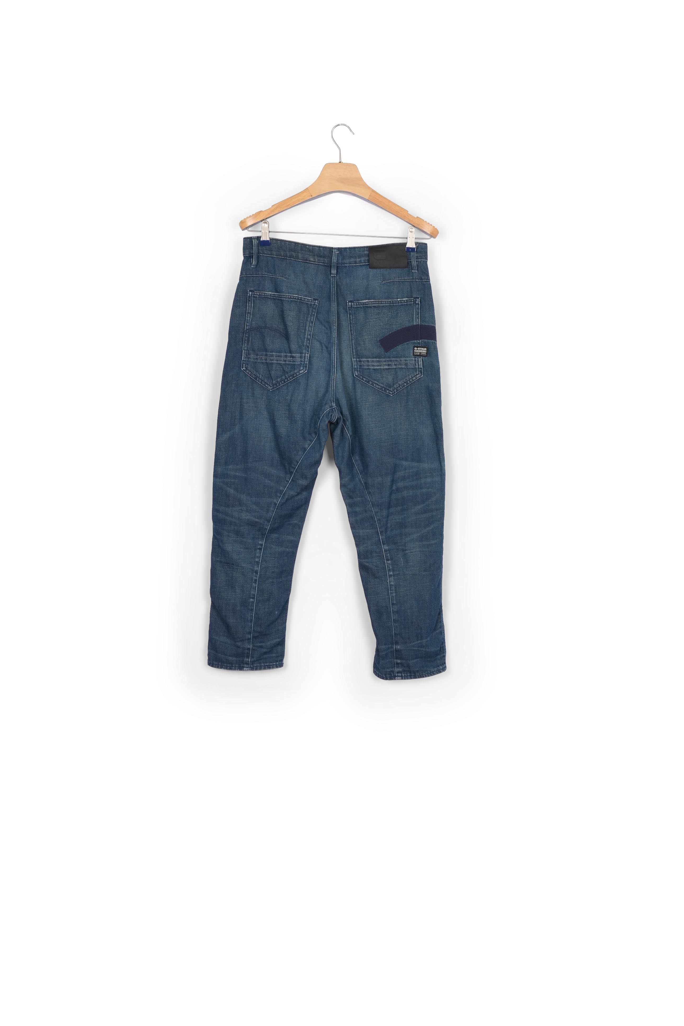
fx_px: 1111
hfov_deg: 34.2
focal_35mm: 39
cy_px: 500
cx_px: 340
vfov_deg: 49.5
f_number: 13
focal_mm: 38
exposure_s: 1/125
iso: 100
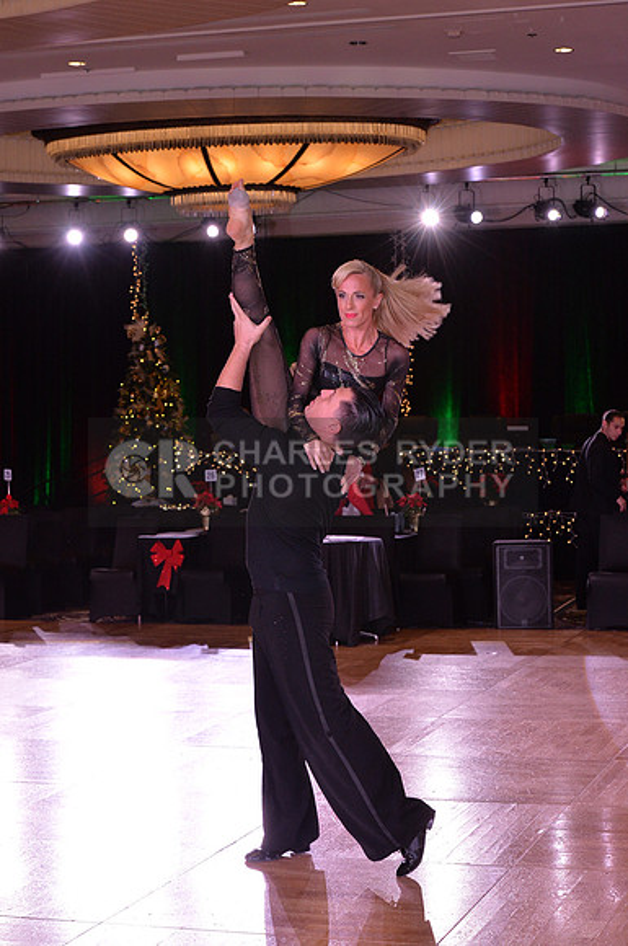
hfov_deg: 17.0
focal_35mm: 80
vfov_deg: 25.4
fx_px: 2099
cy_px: 473
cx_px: 314
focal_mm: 80
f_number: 7.1
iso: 2000
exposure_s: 1/250
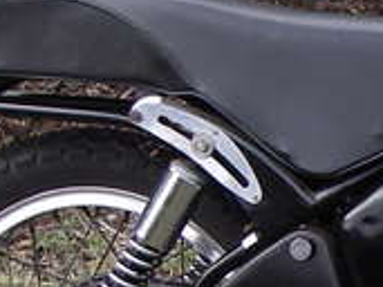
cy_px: 374
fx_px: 1968
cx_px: 616
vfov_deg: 8.2
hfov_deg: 10.6
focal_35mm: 178
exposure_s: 1/125
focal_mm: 6.3
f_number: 3.3
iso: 80
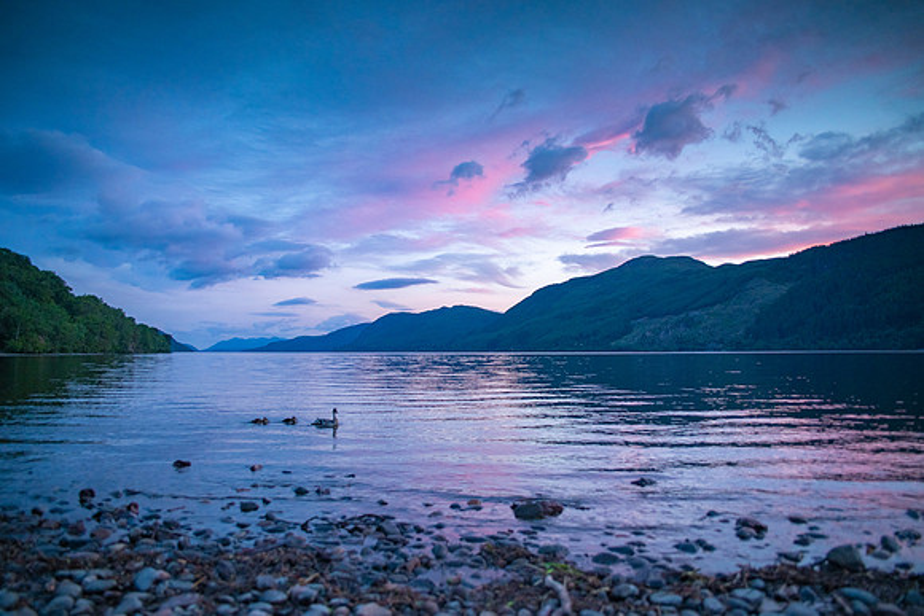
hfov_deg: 71.3
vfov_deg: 51.2
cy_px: 308
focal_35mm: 25
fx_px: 644
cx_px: 462
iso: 800
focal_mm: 24
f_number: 2.8
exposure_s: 1/125
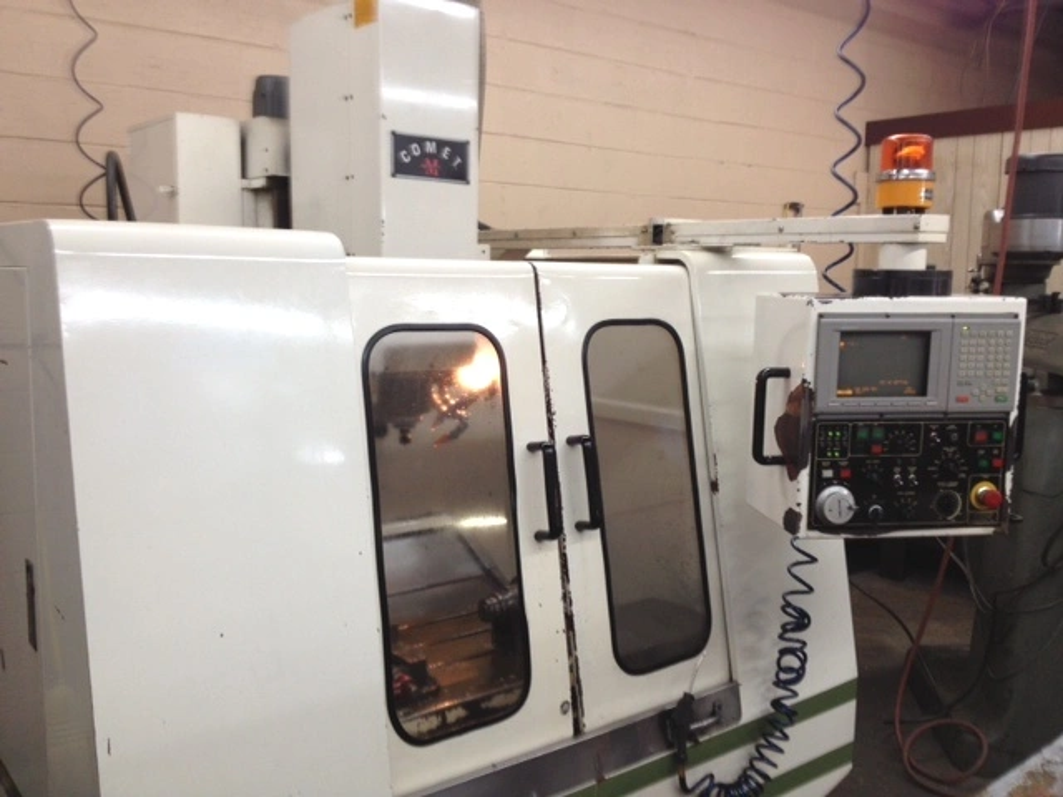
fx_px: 1075
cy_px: 398
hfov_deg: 52.6
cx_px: 532
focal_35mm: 35
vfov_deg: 40.7
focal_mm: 4.28
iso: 80
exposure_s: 1/20
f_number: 2.4
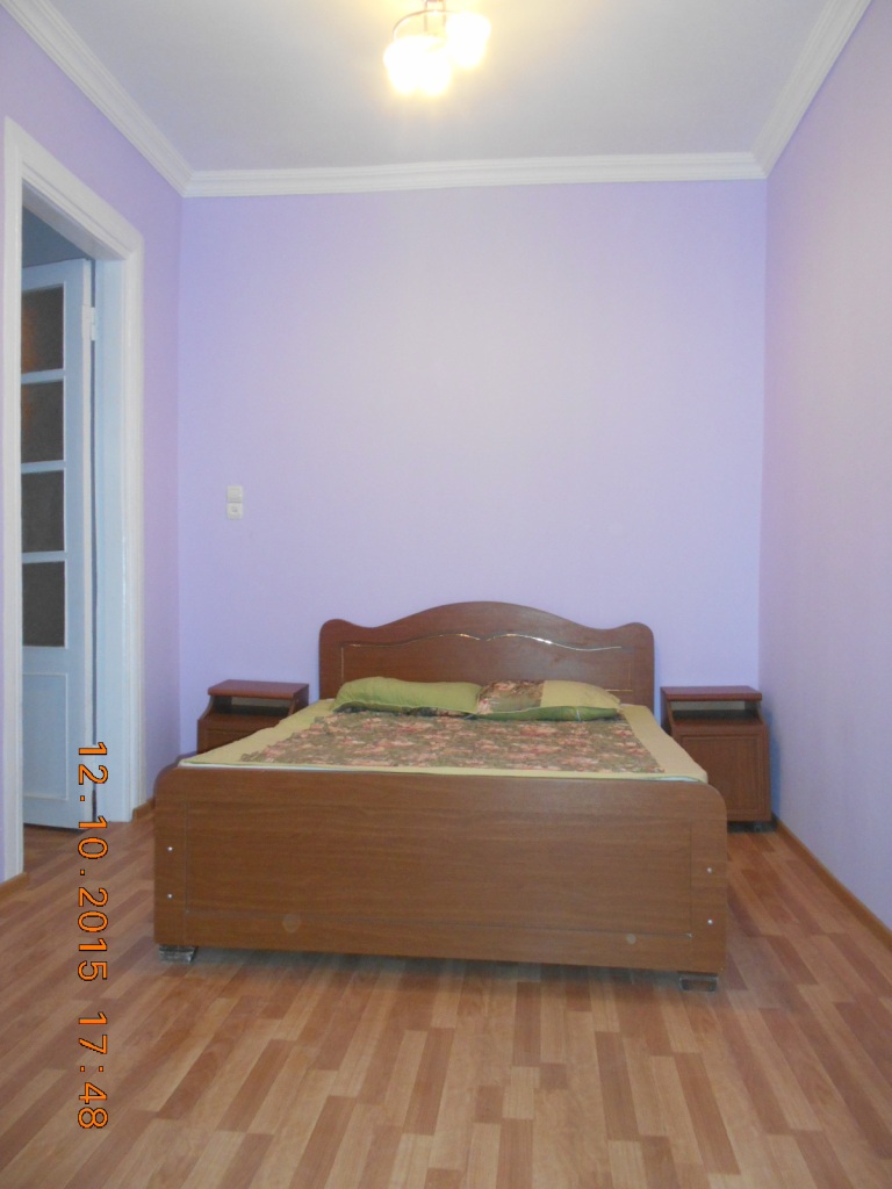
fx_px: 893
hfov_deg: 53.1
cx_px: 446
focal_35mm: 26
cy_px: 594
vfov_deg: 67.3
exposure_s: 1/25
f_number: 3.2
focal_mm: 4.6
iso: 450
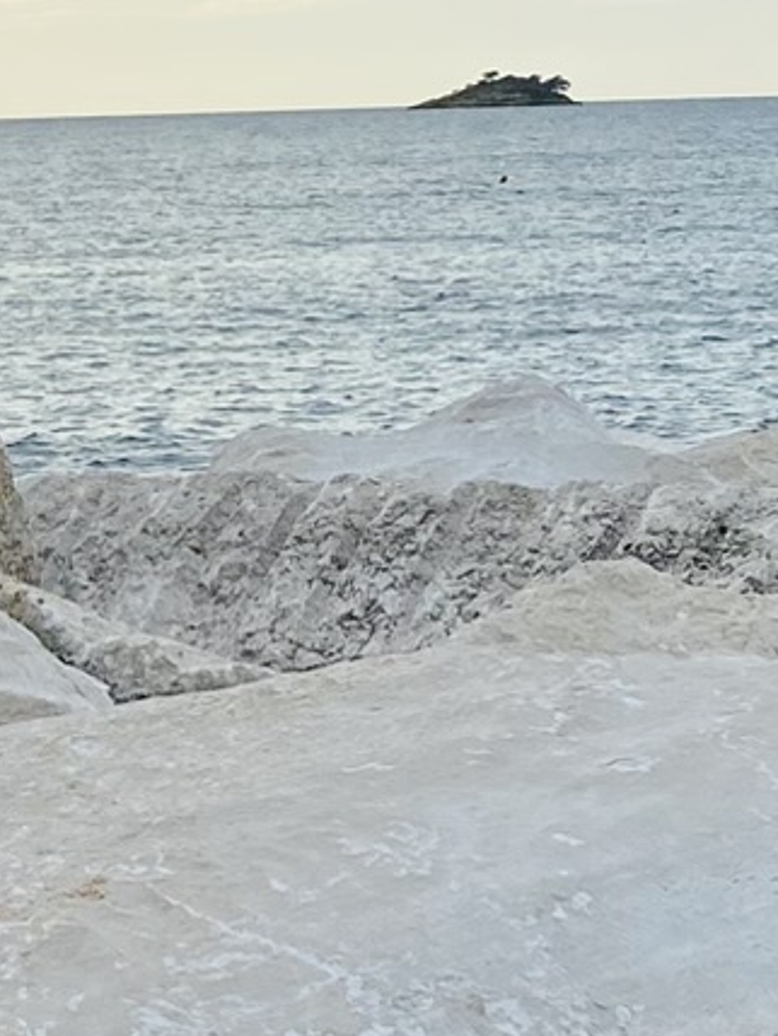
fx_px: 3714
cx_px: -592
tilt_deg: -5.7
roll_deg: +1.1
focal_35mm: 124
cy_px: 464
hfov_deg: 11.2
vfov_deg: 15.9
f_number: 1.8
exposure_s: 1/2967
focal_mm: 4.25
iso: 32
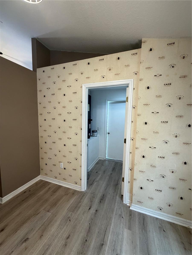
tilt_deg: -5.5
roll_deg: -1.3
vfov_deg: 102.1
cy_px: 128
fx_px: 104
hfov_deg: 85.7
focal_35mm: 14
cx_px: 96
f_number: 2.2
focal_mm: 2.22
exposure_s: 1/60
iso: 160
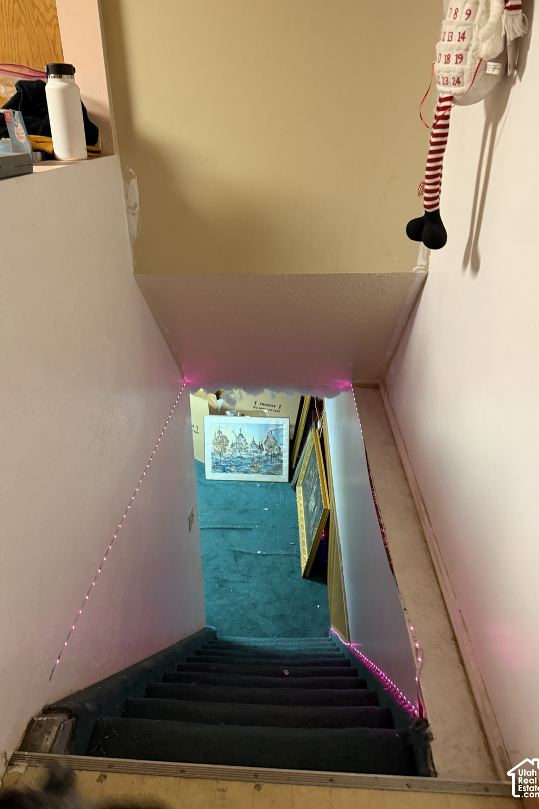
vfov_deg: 71.5
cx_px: 253
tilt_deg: -27.3
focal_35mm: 25
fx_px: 562
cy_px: 404
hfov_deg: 51.2
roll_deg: +1.4
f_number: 1.78
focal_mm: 6.76
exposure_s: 1/40
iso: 640
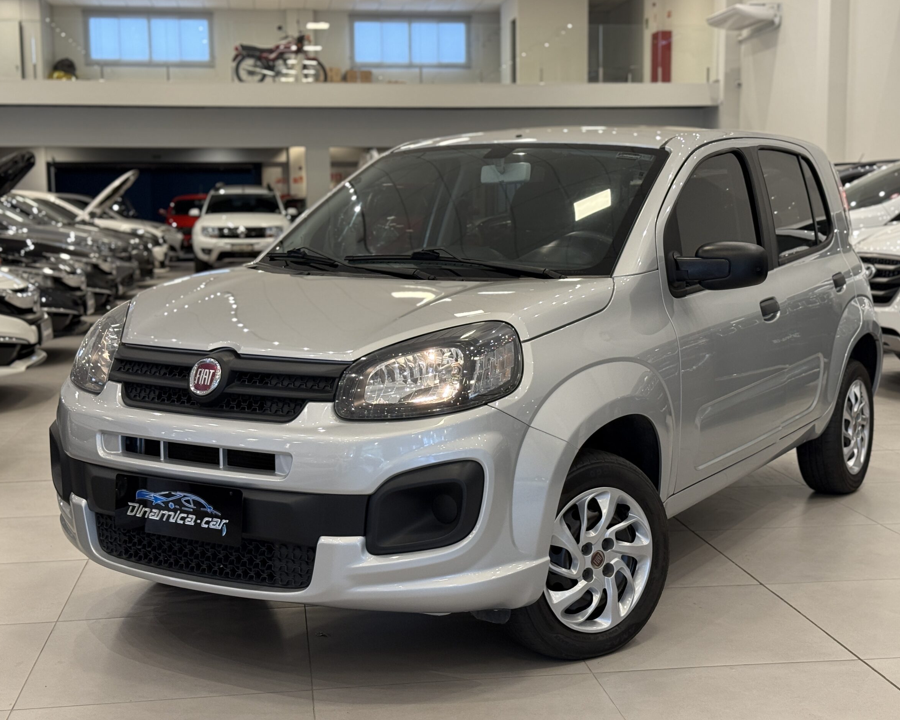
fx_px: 1358
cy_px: 354
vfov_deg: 29.7
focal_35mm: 51
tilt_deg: -6.0
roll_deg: +0.3
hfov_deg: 36.7
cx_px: 457
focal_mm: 6.76
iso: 160
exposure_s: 1/60
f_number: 1.78
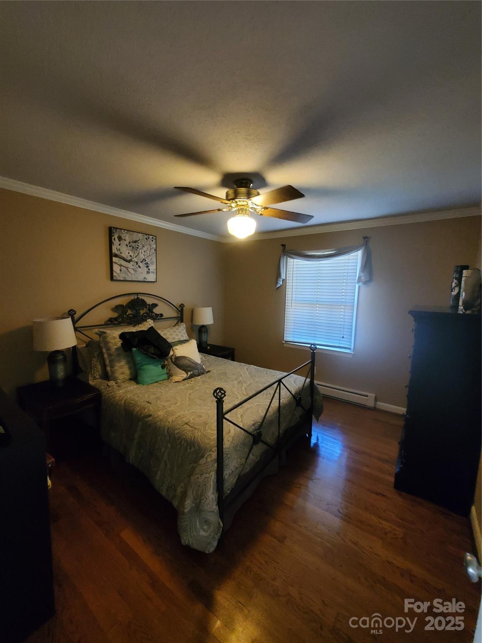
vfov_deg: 106.2
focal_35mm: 13
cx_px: 241
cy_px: 322
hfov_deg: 89.9
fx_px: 241
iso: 1000
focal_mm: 1.8
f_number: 2.2
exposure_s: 1/30
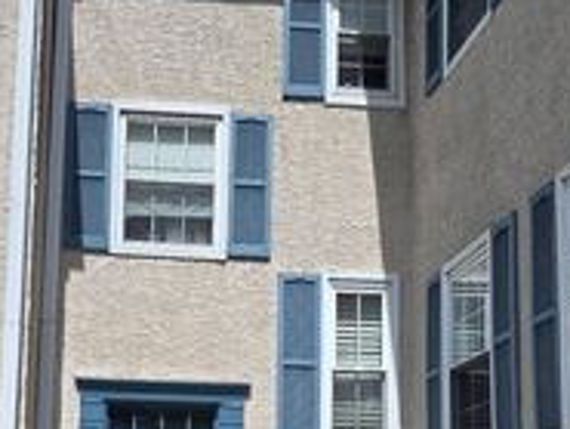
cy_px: 397
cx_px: 176
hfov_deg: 30.9
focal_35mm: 62
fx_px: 1022
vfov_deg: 23.0
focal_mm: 6.3
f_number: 1.7
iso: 80
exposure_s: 1/7944
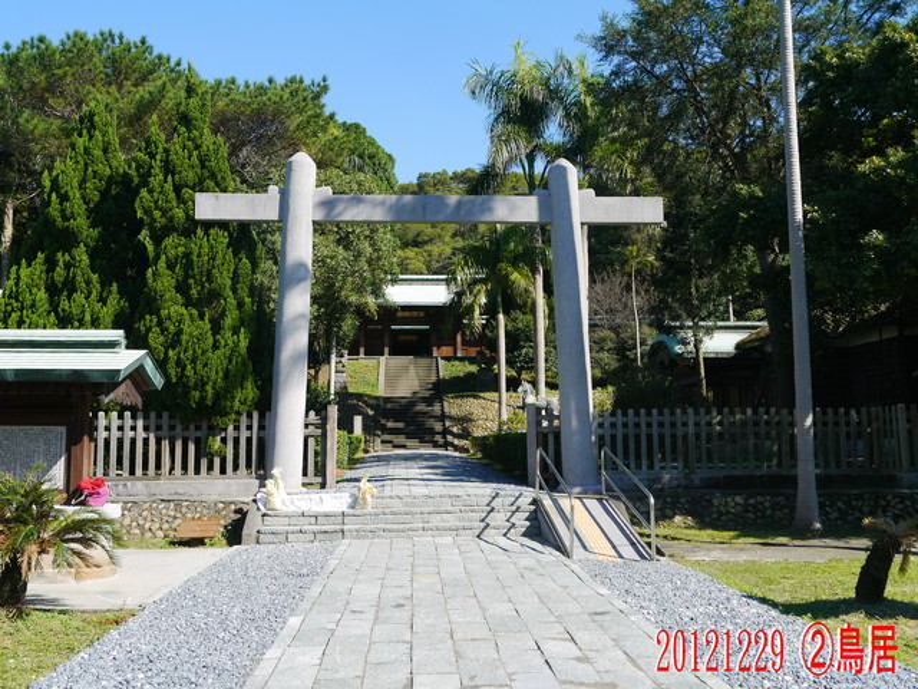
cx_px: 459
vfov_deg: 41.8
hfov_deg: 54.0
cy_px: 344
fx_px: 902
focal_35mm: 34
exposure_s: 1/320
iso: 160
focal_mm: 17
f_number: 7.1
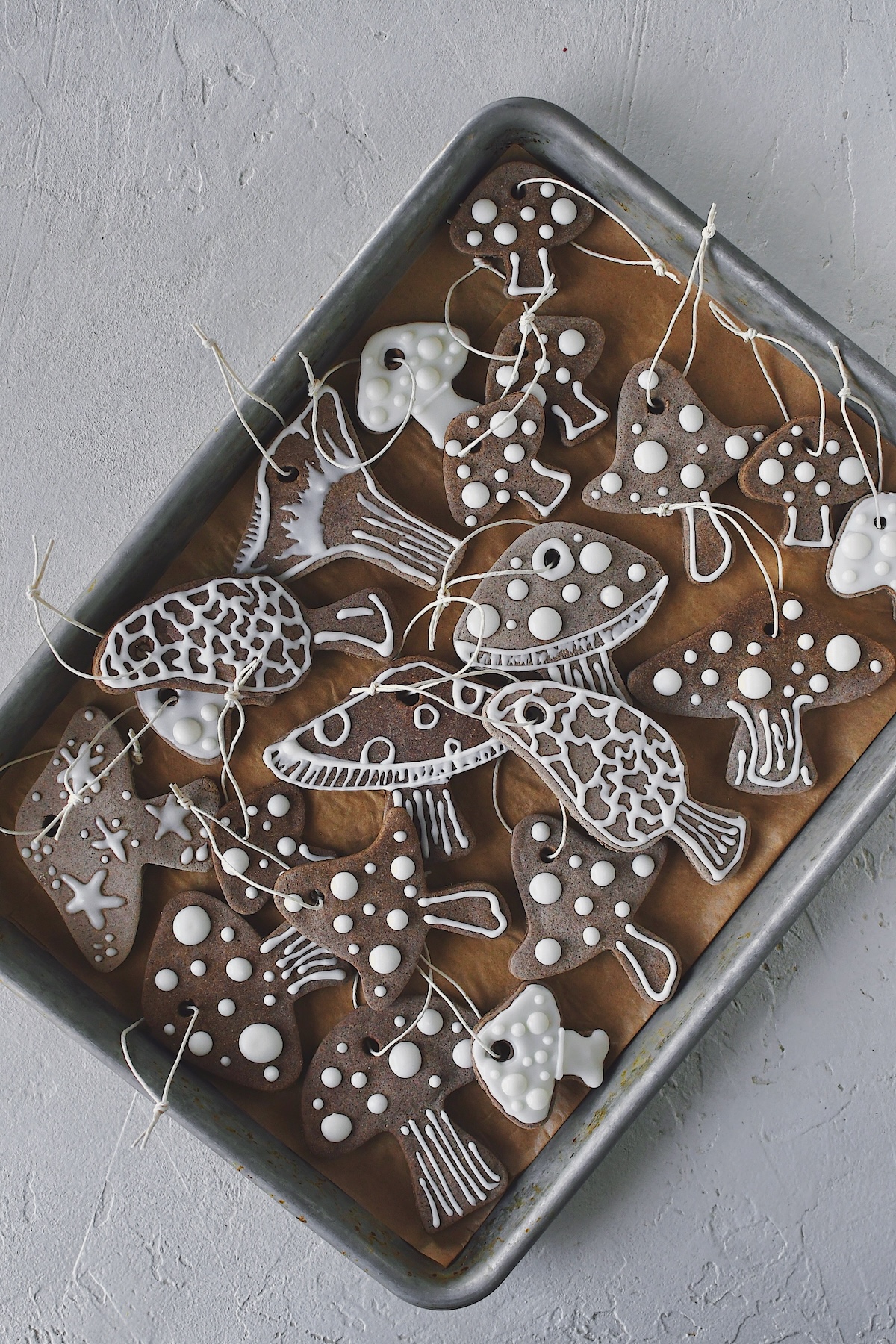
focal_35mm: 52
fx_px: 1941
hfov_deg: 26.0
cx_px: 448
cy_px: 672
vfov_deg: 38.2
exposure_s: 1/160
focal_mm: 35
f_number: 5
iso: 800
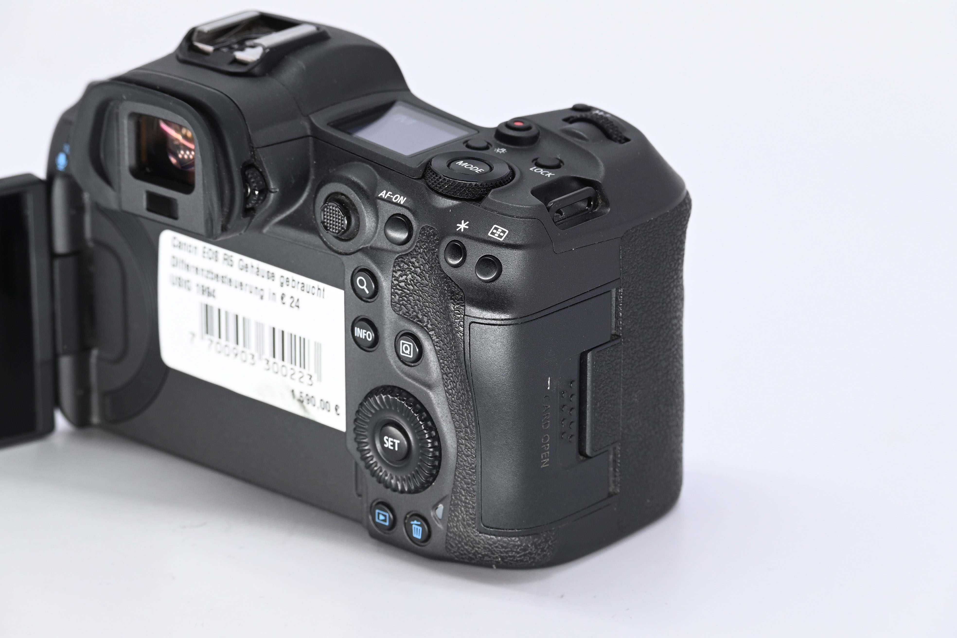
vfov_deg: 10.1
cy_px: 319
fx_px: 3615
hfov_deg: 15.1
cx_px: 478
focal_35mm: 136
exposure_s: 1/160
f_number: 9
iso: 500
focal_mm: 91
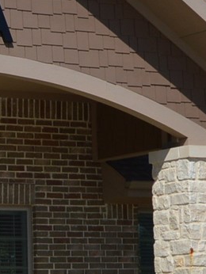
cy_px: 249
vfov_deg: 10.9
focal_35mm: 181
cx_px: -168
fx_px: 1434
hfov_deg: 7.9
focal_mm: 20
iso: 100
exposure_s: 1/400
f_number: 9
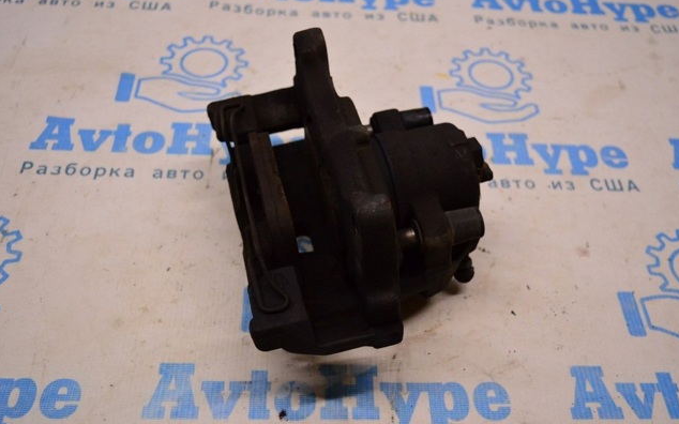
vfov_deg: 34.4
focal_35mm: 37
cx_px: 341
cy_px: 215
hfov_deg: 52.8
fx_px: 685
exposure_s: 1/400
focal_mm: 24
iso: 1600
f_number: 4
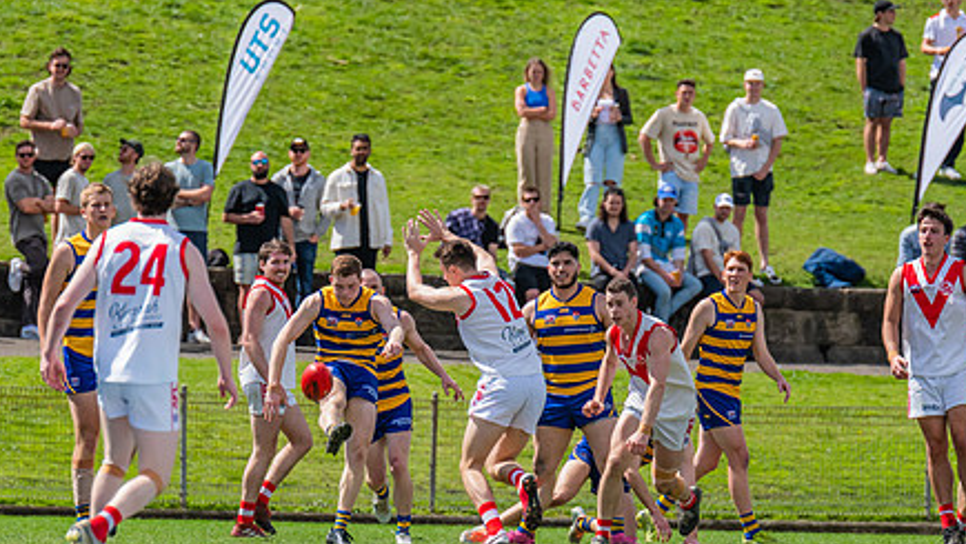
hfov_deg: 3.2
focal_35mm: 677
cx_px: 598
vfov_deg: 1.8
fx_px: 17346
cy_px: 403
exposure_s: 1/1600
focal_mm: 420
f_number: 8
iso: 800
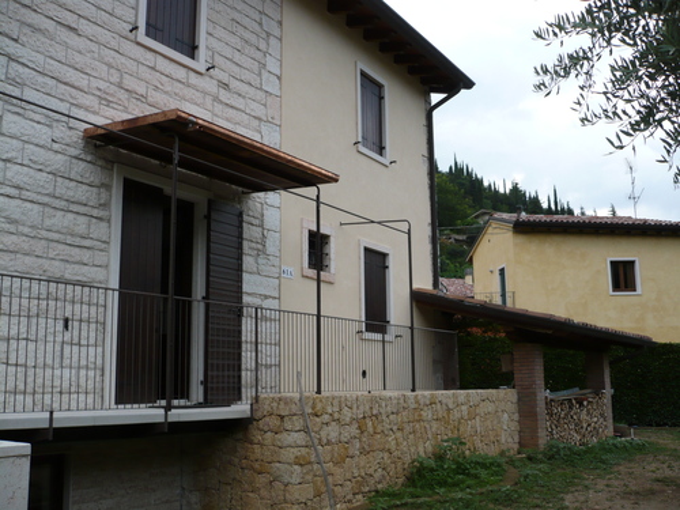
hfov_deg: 52.6
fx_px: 688
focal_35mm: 35
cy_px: 255
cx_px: 340
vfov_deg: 40.7
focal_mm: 5.8
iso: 100
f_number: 2.8
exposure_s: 1/500
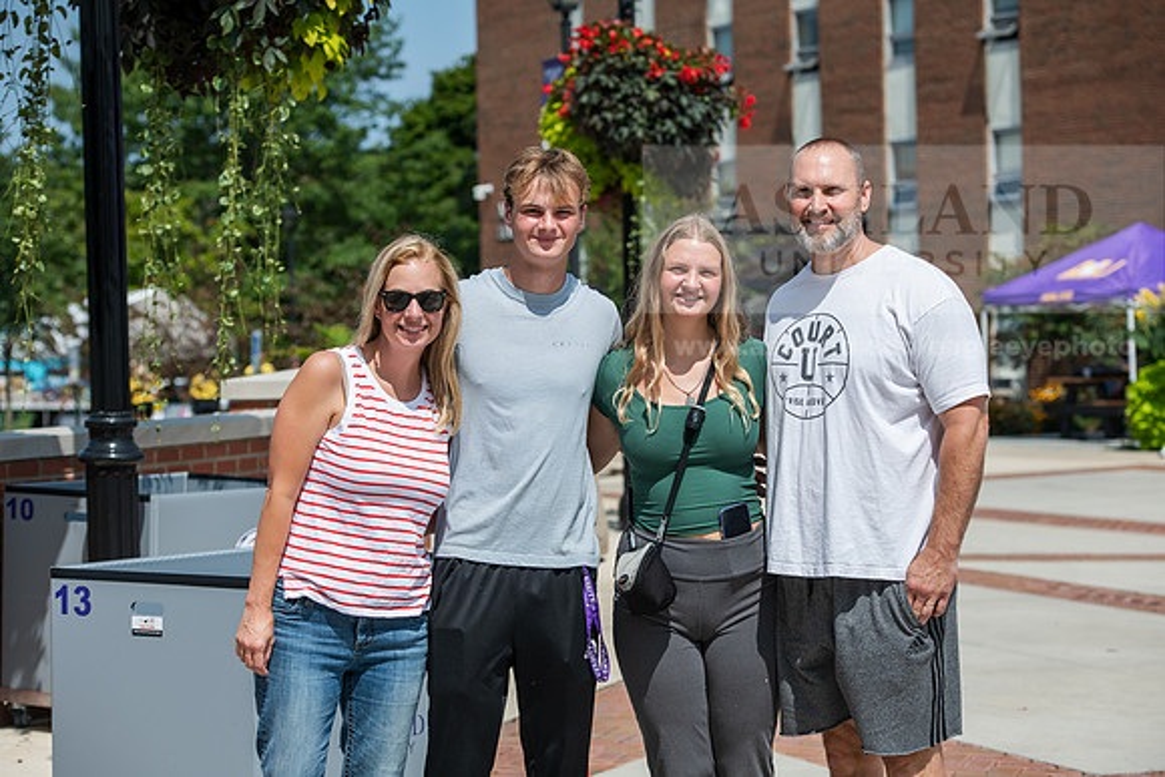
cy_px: 388
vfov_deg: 14.4
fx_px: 3075
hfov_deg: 21.5
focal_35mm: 95
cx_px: 582
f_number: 5
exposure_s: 1/640
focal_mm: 95
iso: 80
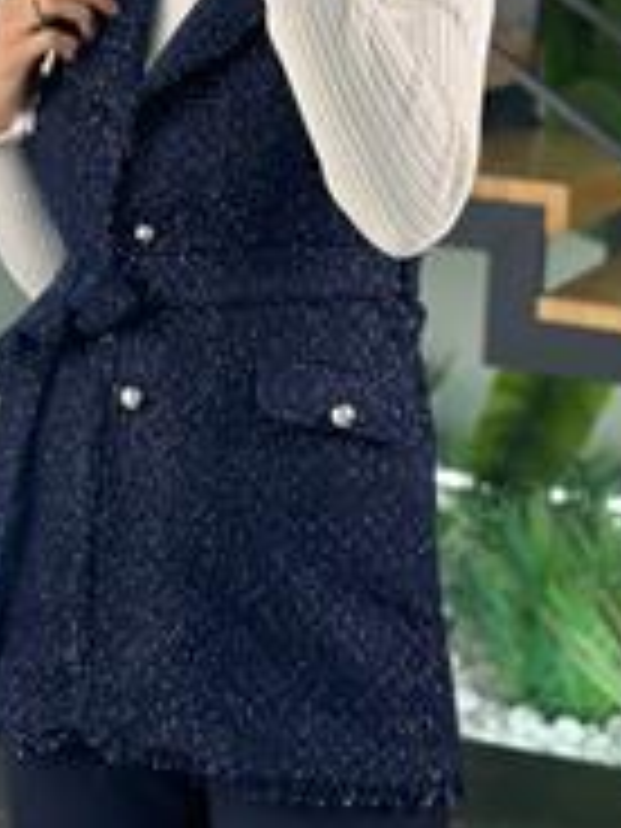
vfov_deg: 17.8
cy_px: 7
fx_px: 2583
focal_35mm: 108
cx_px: 234
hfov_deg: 13.7
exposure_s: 1/100
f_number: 1.78
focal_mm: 6.86
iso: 64
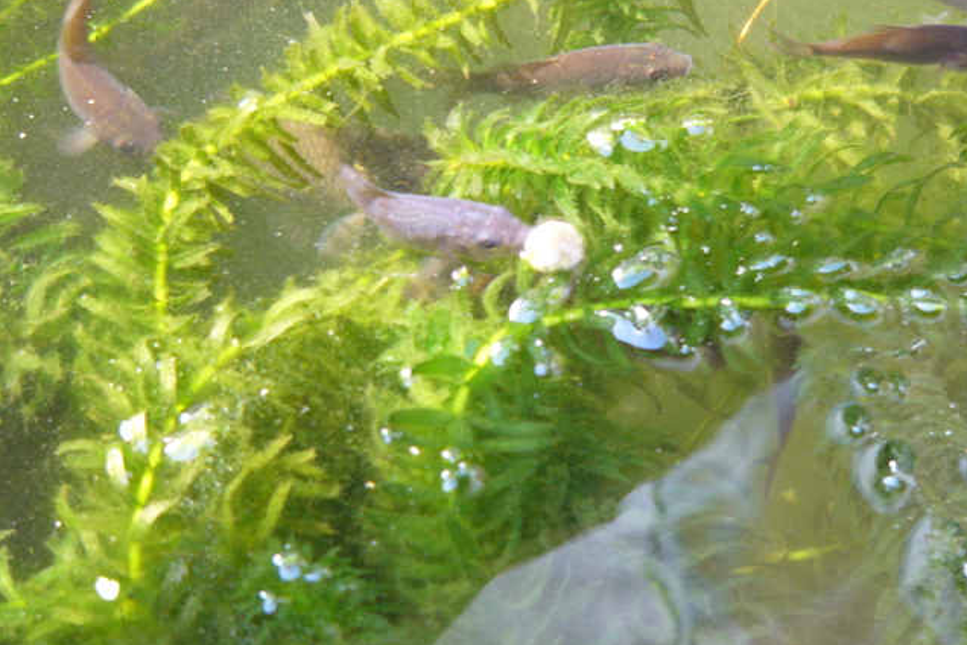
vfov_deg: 8.8
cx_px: 485
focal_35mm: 156
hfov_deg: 13.2
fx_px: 4190
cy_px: 286
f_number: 2.8
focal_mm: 24.8
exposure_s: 1/60
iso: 200
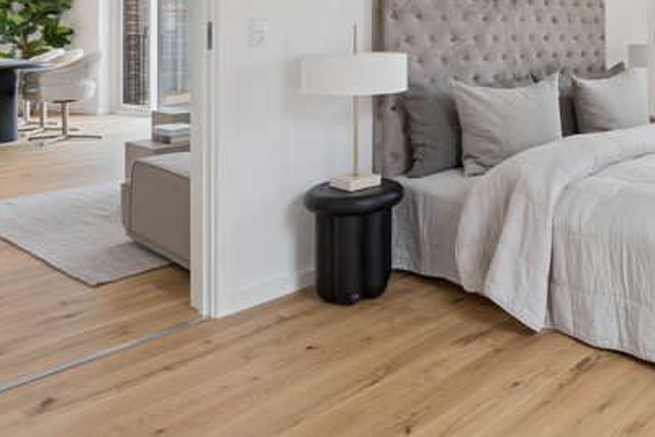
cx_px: 581
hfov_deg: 50.0
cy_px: 25
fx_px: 619
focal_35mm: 34
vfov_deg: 36.0
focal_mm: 17
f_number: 6.3
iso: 200
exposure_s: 1/13
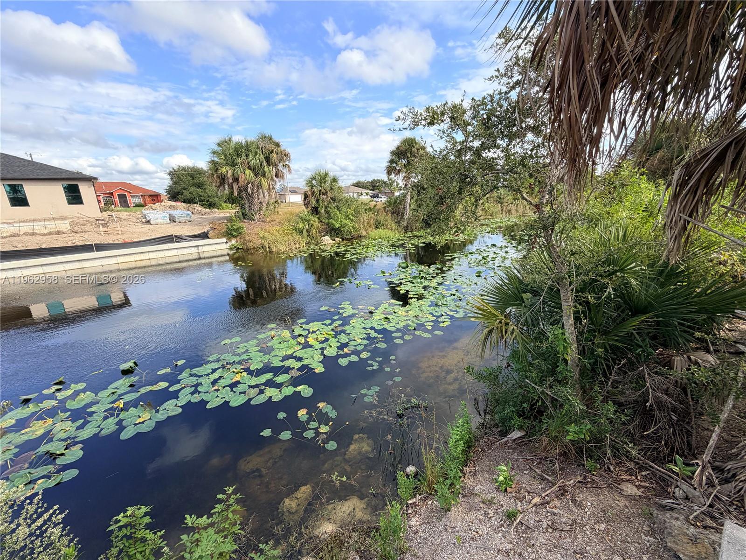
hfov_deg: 102.1
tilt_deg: -16.0
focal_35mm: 14
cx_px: 373
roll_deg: +2.0
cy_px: 280
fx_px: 302
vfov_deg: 85.7
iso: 40
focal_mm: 2.22
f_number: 2.2
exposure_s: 1/679
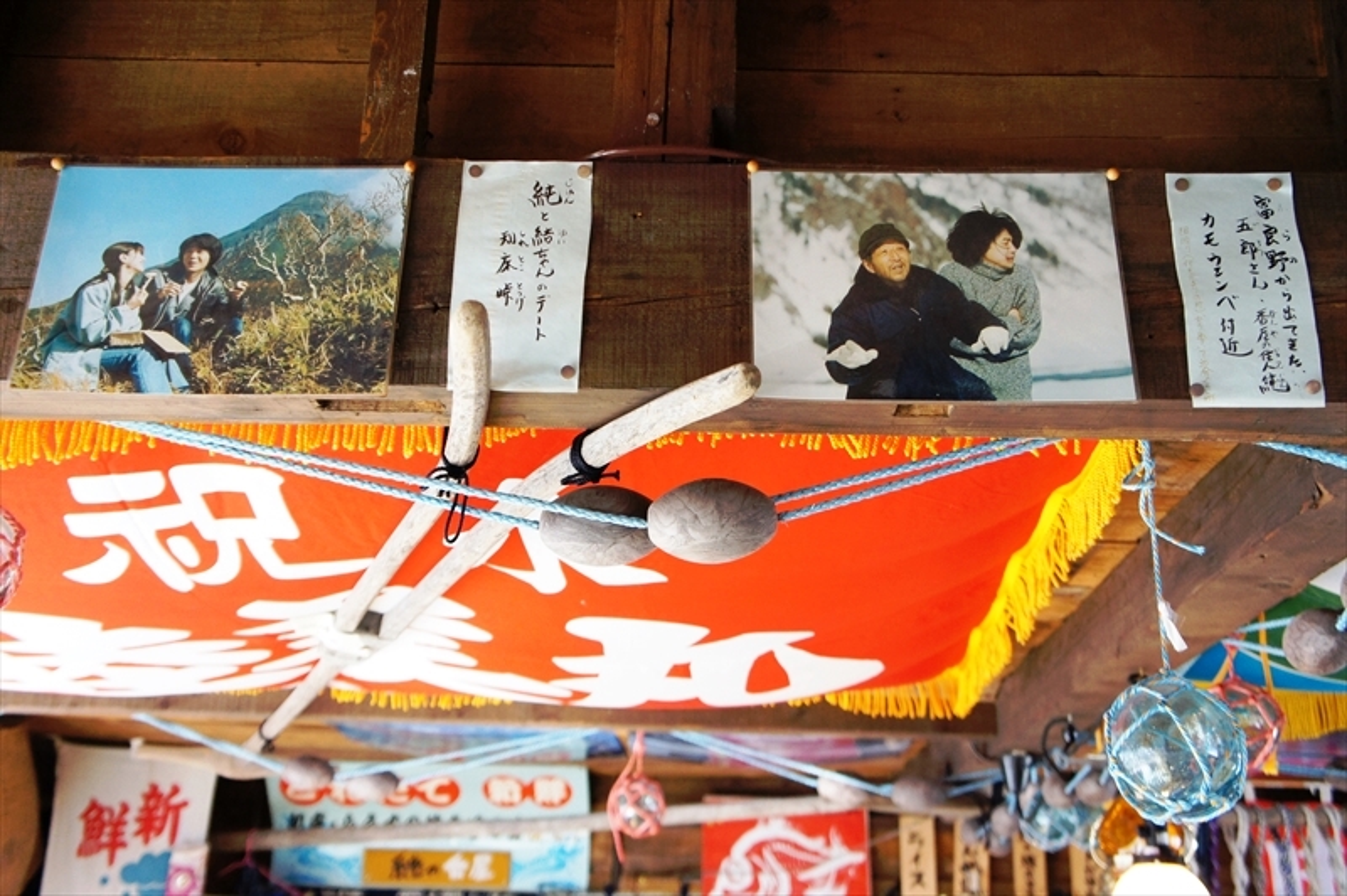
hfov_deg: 53.2
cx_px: 674
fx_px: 1346
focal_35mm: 36
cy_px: 448
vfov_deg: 36.8
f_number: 4
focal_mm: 24
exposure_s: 1/160
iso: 1000
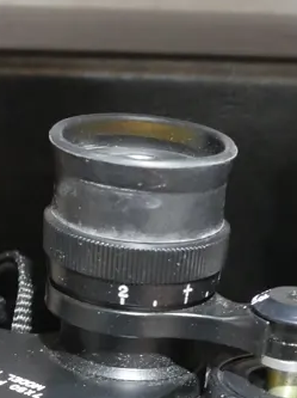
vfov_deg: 16.1
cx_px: 178
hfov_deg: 12.6
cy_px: 491
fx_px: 1341
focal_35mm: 117
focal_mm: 19
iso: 3200
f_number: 4.1
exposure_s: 1/60
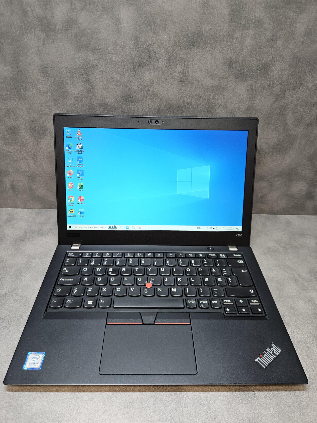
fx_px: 281
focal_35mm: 23
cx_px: 158
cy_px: 212
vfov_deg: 73.9
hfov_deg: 58.9
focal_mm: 5.4
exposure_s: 1/100
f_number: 1.8
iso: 125
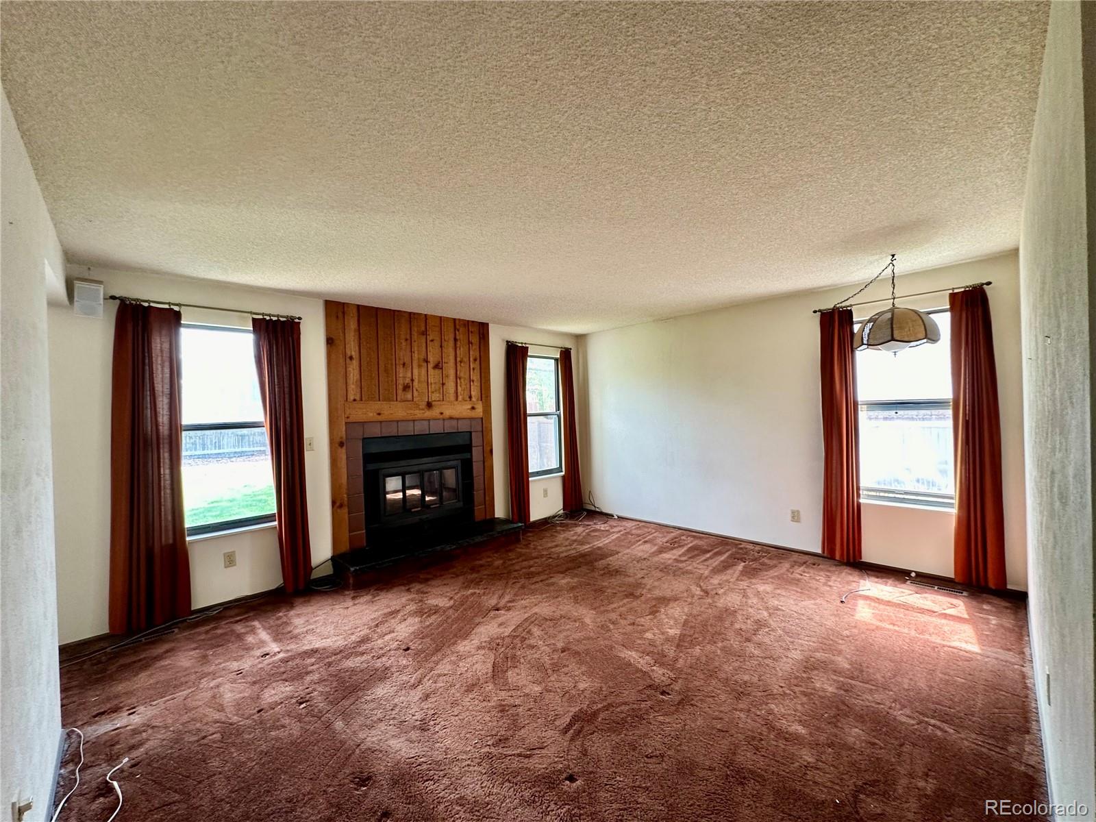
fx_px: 443
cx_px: 548
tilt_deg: +0.3
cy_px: 411
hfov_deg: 102.1
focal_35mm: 14
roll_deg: +2.6
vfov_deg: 85.7
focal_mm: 2.22
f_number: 2.2
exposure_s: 1/99
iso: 160
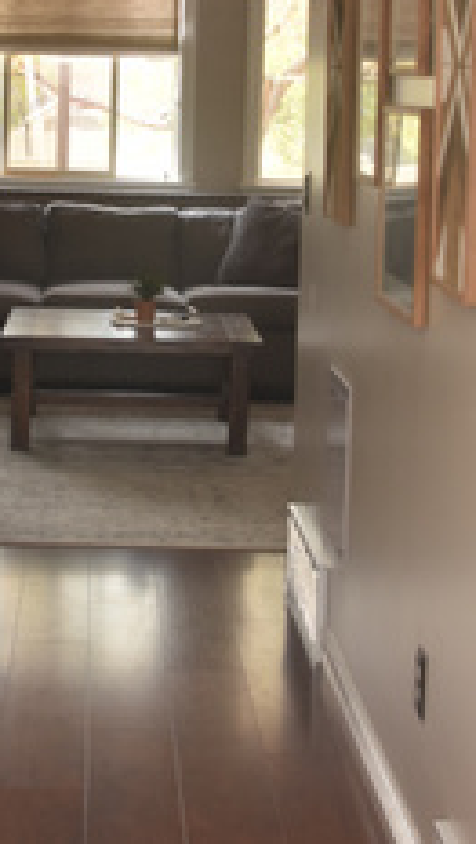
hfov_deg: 13.3
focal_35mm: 91
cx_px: 127
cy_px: 196
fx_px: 2036
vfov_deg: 23.1
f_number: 5.6
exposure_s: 1/60
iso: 400
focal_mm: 28
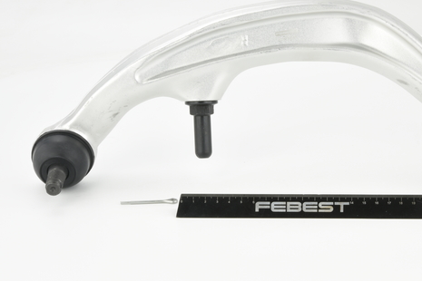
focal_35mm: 93
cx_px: 294
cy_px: 148
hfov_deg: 21.8
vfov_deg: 14.7
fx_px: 1090
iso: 100
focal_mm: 60
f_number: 32
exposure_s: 1/2.5
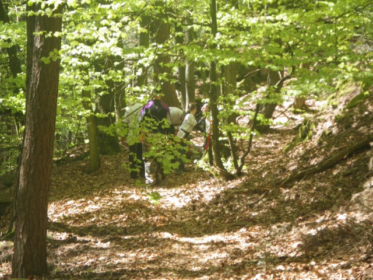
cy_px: 140
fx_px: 1013
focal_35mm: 94
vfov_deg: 15.7
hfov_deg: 20.9
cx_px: 186
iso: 200
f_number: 5
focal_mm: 16.7
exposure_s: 1/125
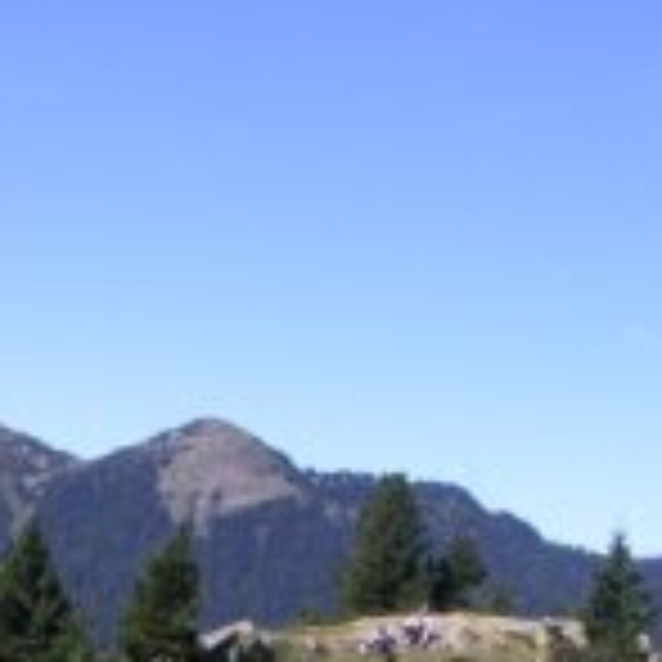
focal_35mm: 122
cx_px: -209
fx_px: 2640
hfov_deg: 13.7
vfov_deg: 14.2
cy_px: 500
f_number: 6.7
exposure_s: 1/125
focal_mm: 6
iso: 50
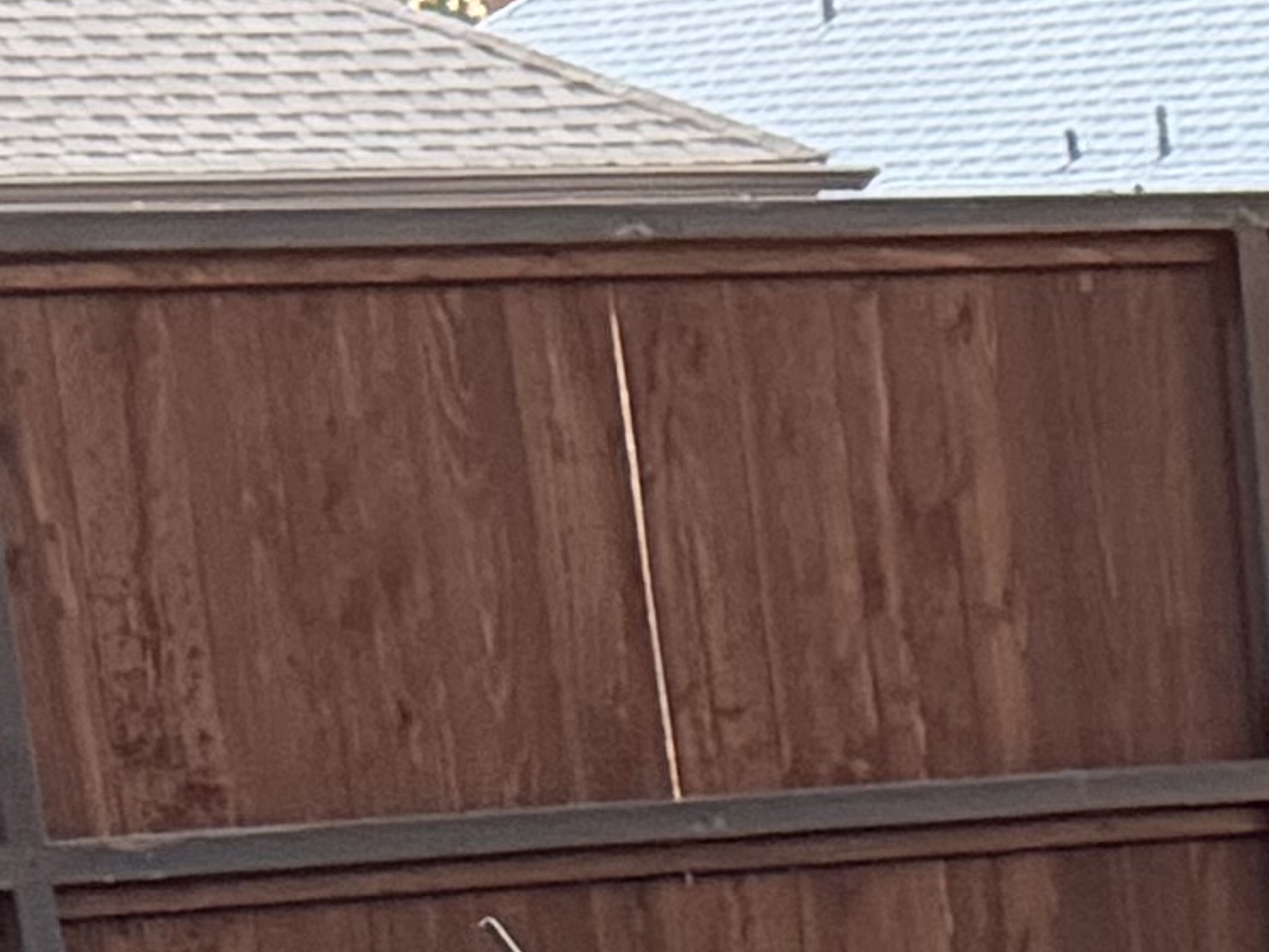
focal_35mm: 183
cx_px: 2431
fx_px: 6710
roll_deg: +1.7
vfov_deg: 7.0
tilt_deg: -23.1
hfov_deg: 10.1
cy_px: 3169
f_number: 1.78
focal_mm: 6.76
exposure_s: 1/48
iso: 800
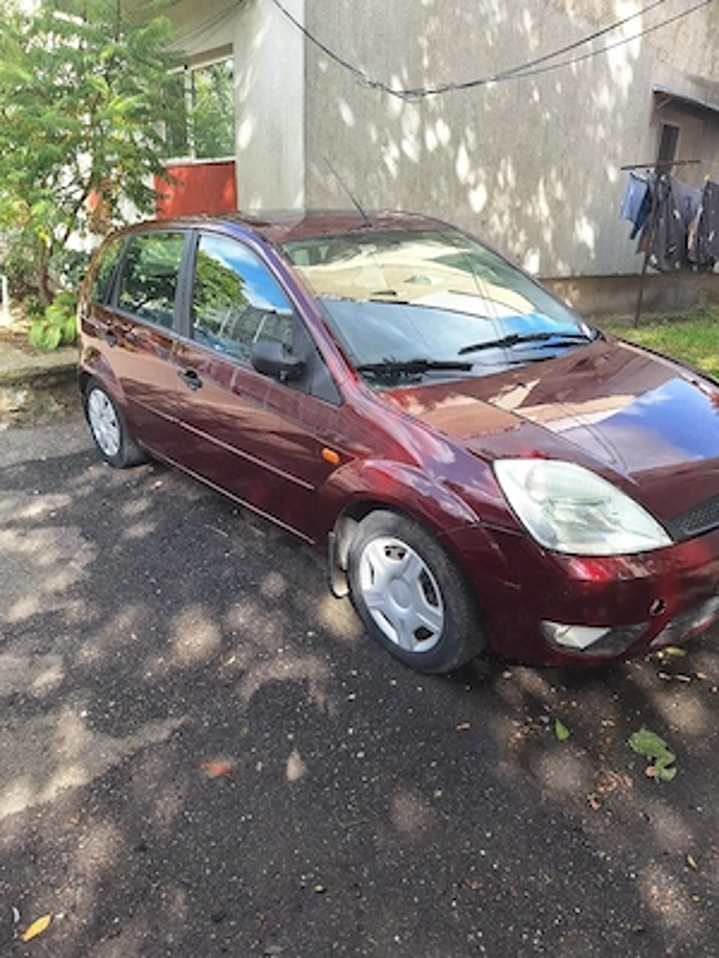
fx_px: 637
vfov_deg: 73.9
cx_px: 360
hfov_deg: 58.9
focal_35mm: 23
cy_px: 479
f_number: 1.8
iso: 40
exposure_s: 1/323
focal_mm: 5.54
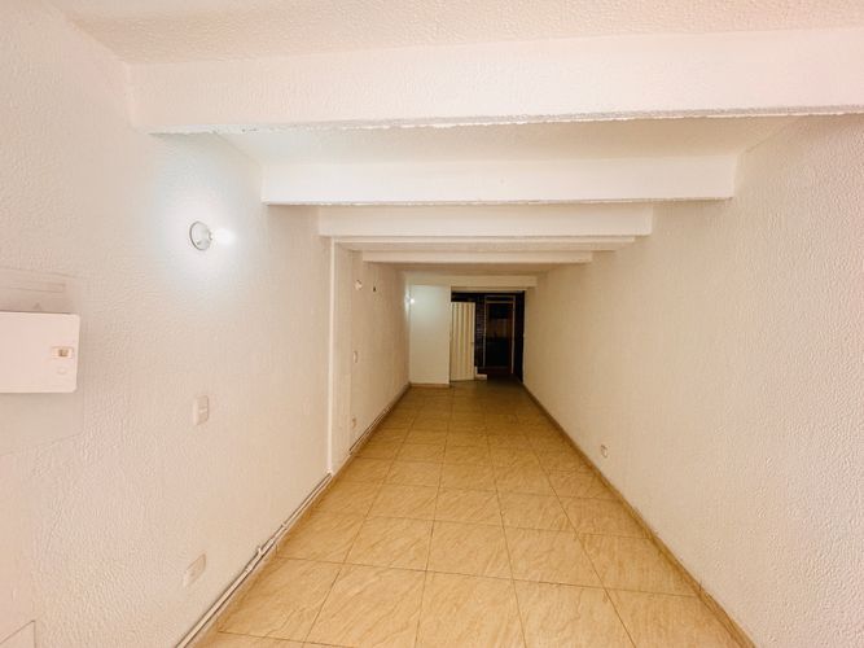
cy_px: 324
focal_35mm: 14
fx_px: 349
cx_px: 432
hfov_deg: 102.1
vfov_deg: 85.7
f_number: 2.2
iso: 64
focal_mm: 2.22
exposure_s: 1/99
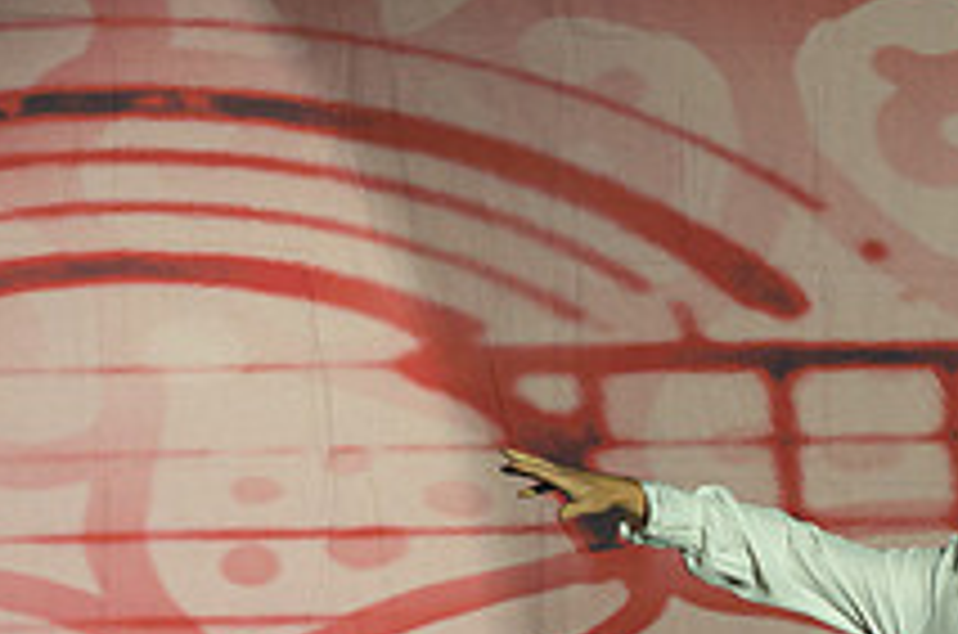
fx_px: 16807
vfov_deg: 2.2
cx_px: 742
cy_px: 845
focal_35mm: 633
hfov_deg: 3.3
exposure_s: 1/400
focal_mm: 155
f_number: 2.8
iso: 1000
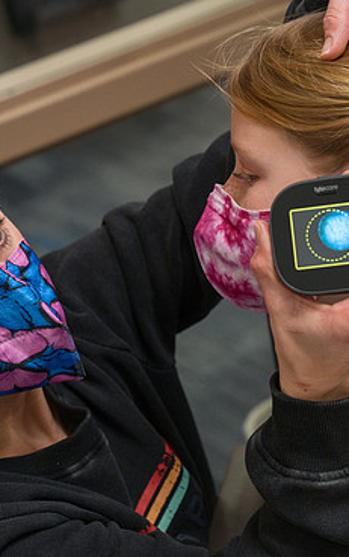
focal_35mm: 121
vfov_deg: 17.2
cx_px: 176
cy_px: 310
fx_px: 1839
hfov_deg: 10.8
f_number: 5
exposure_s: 1/250
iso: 3200
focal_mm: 70
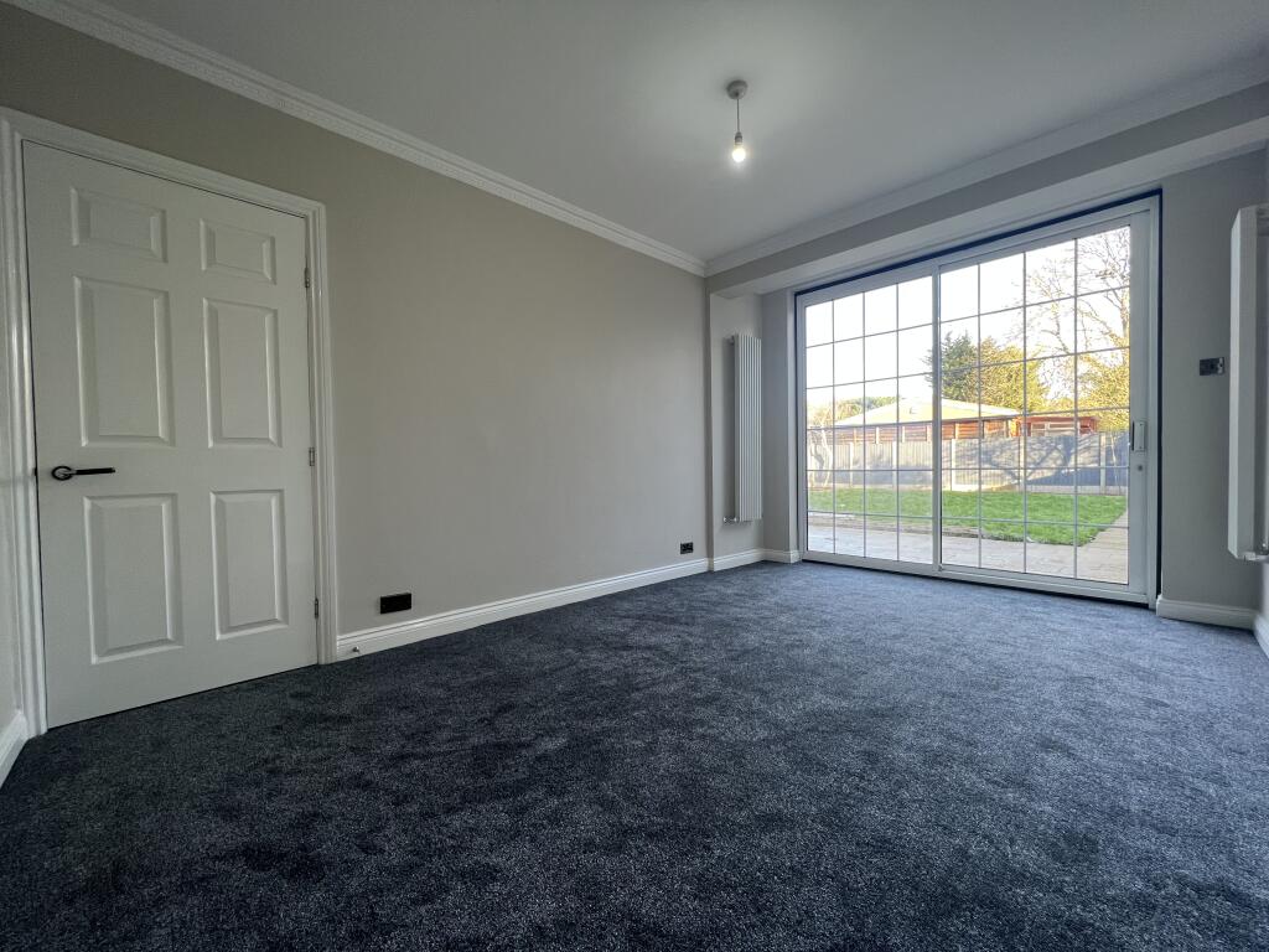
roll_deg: +1.2
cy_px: 476
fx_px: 477
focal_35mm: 13
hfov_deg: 106.2
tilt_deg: -1.1
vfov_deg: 89.9
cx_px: 634
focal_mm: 1.57
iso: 100
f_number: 1.8
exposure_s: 1/100
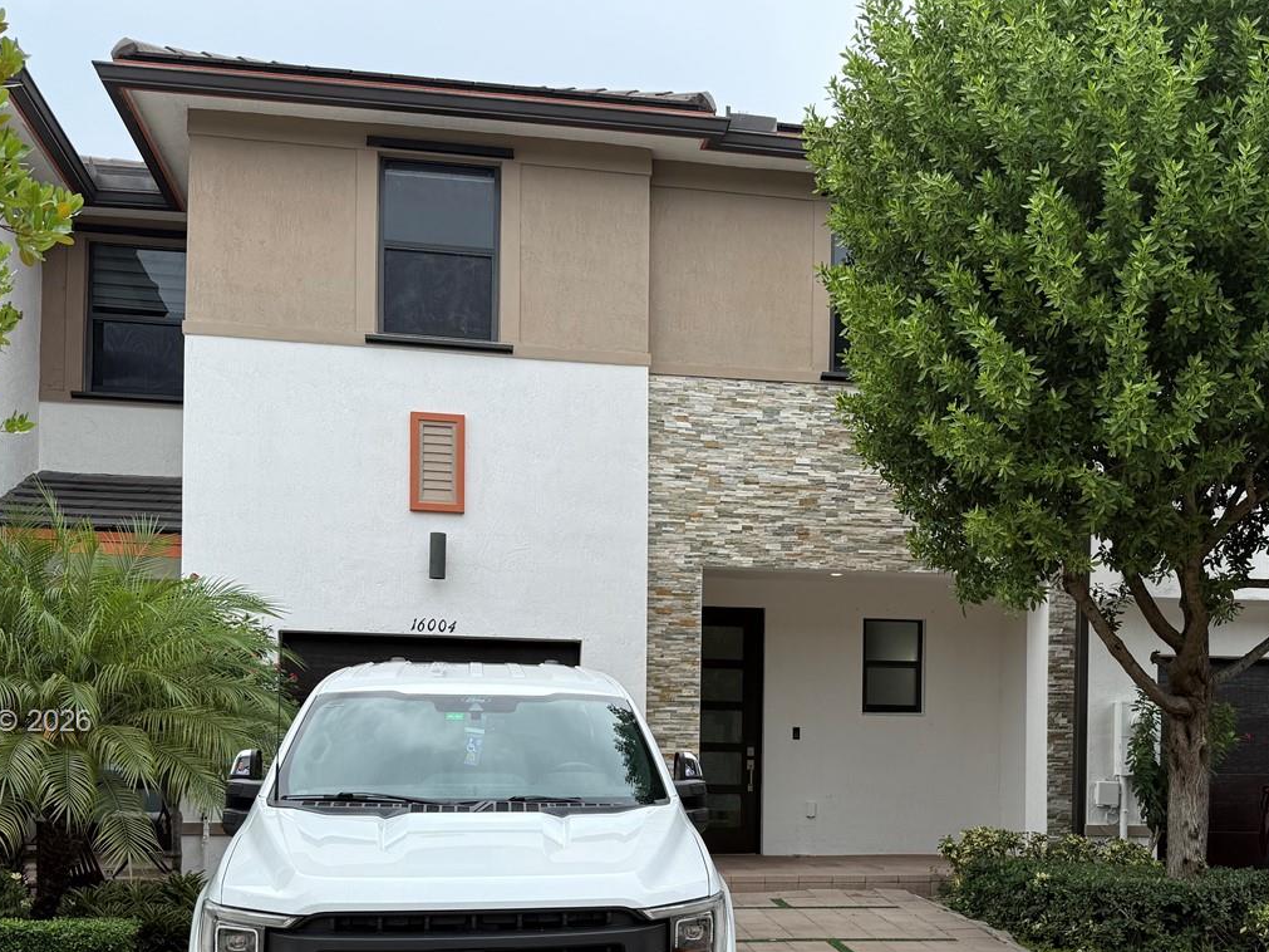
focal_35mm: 38
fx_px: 1393
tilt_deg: +1.5
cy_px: 723
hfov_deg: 48.9
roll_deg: -1.1
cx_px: 705
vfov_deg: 36.7
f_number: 1.78
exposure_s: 1/1337
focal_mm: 6.76
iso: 80
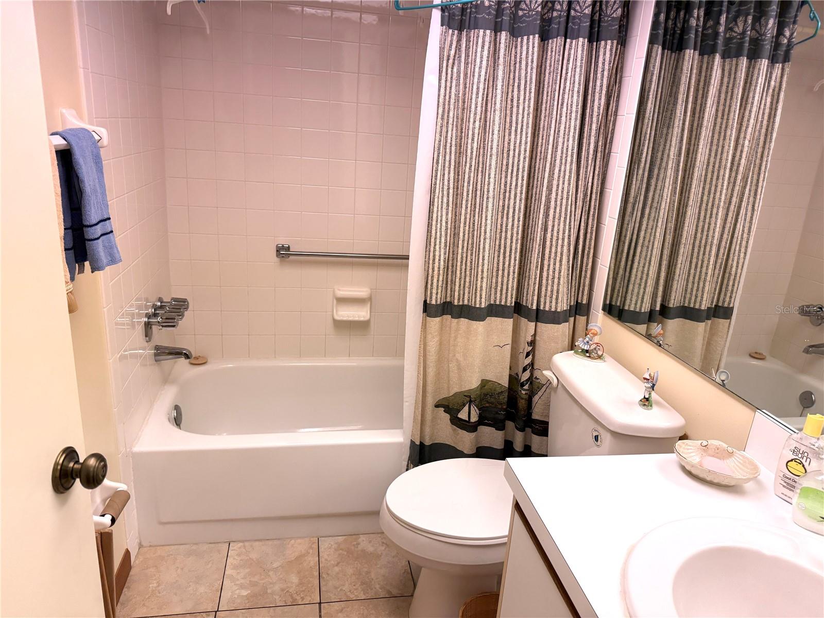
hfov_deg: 71.6
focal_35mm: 24
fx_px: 571
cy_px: 309
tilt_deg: -17.0
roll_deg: -4.5
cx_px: 412
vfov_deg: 56.8
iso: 200
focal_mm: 6.76
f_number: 1.78
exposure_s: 1/120
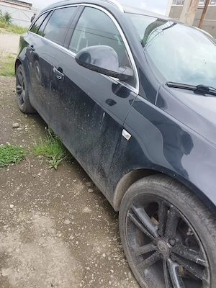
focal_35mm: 25
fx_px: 208
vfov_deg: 69.4
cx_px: 108
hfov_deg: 54.9
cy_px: 144
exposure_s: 1/103
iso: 50
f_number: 1.89
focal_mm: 5.95
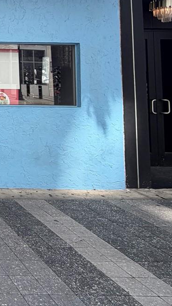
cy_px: 60
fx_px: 300
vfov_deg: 50.6
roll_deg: +0.0
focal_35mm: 37
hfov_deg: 21.6
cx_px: -133
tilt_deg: +3.3
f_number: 2.2
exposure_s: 1/726
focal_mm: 2.22
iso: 40
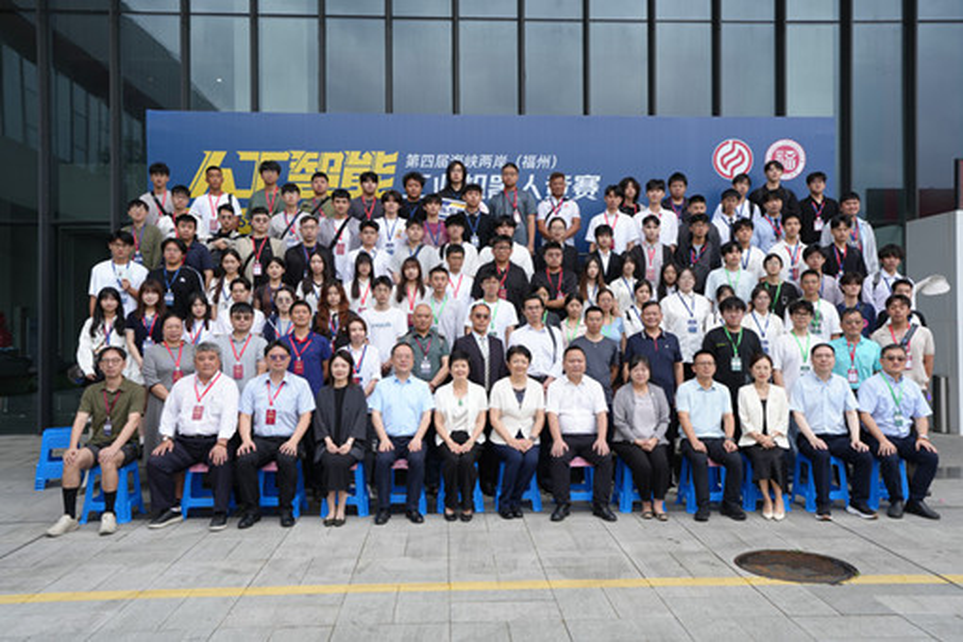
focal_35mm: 30
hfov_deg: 61.9
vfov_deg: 43.6
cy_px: 321
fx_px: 802
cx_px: 482
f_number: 5.6
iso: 200
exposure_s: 1/250
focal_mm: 30
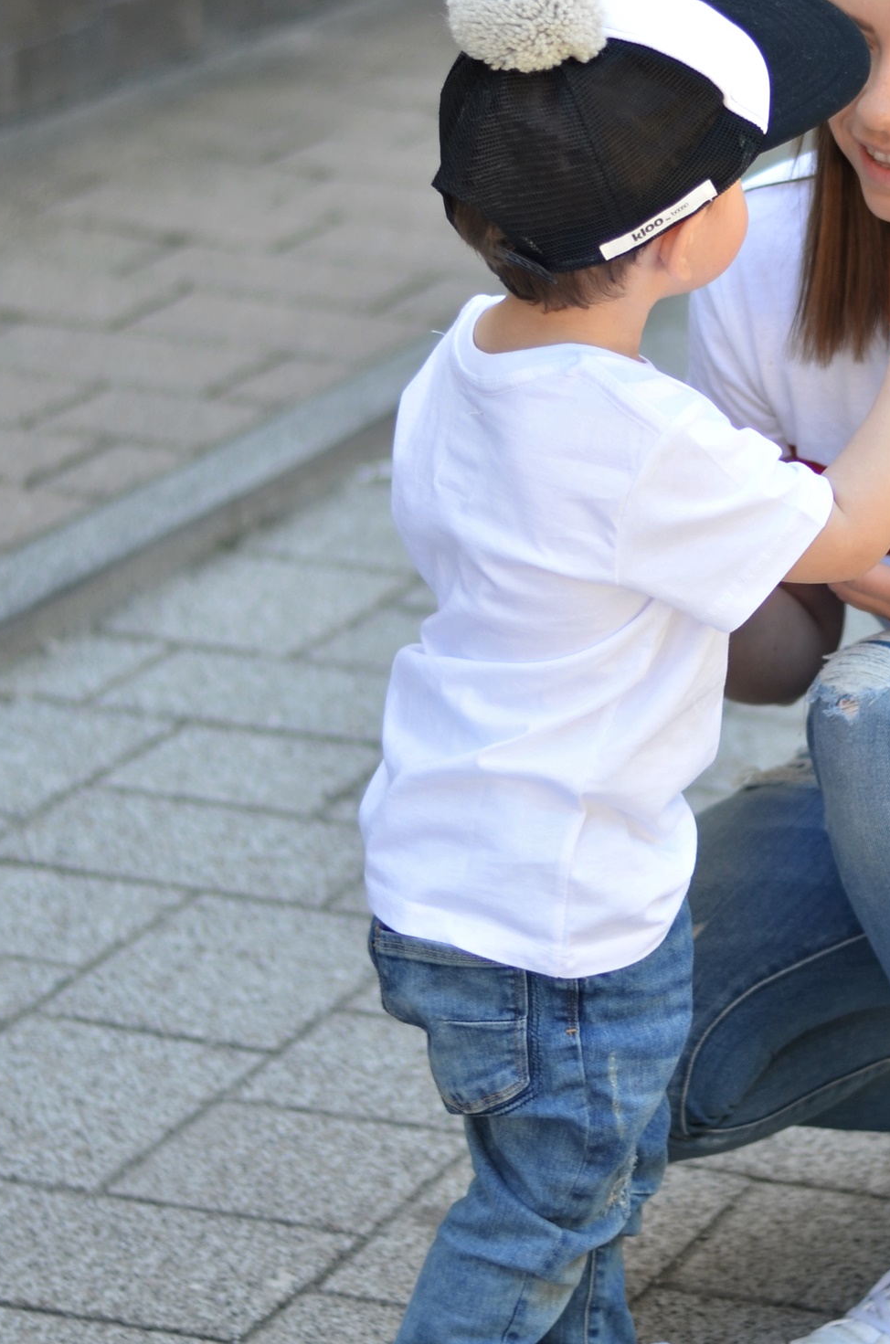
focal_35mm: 154
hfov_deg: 8.9
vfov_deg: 13.3
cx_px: 712
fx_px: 5737
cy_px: 480
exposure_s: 1/400
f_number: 1.8
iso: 100
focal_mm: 50
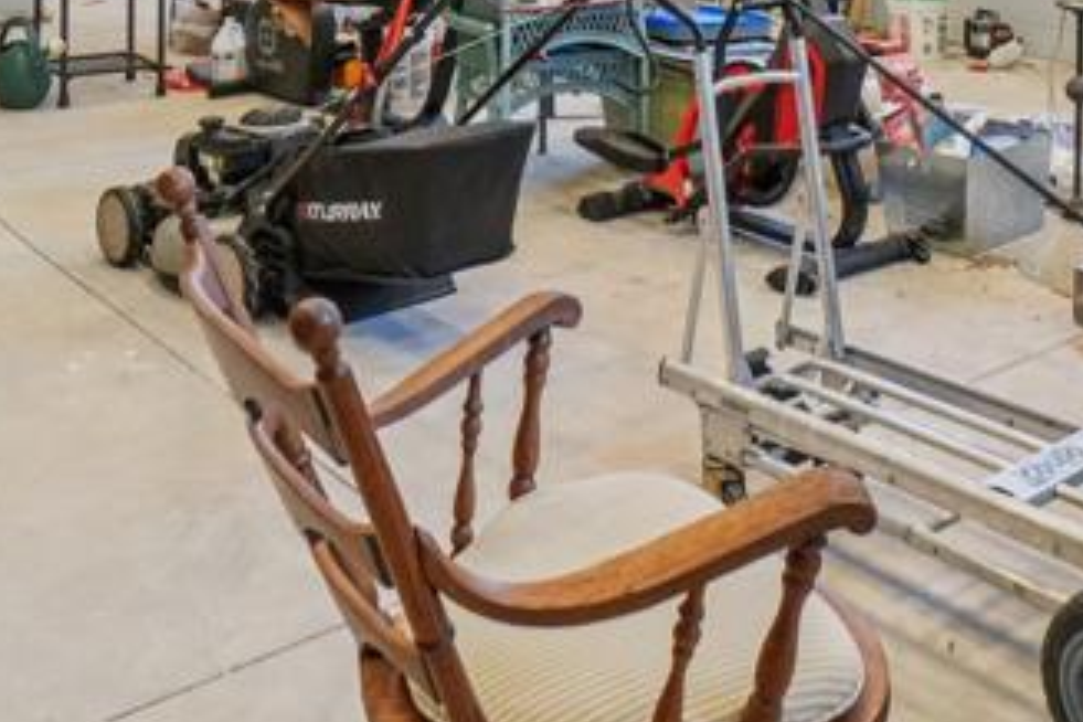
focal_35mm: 47
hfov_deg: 41.6
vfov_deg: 25.2
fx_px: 1414
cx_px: 669
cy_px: -189
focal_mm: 10
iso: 1250
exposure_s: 1/30
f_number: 8
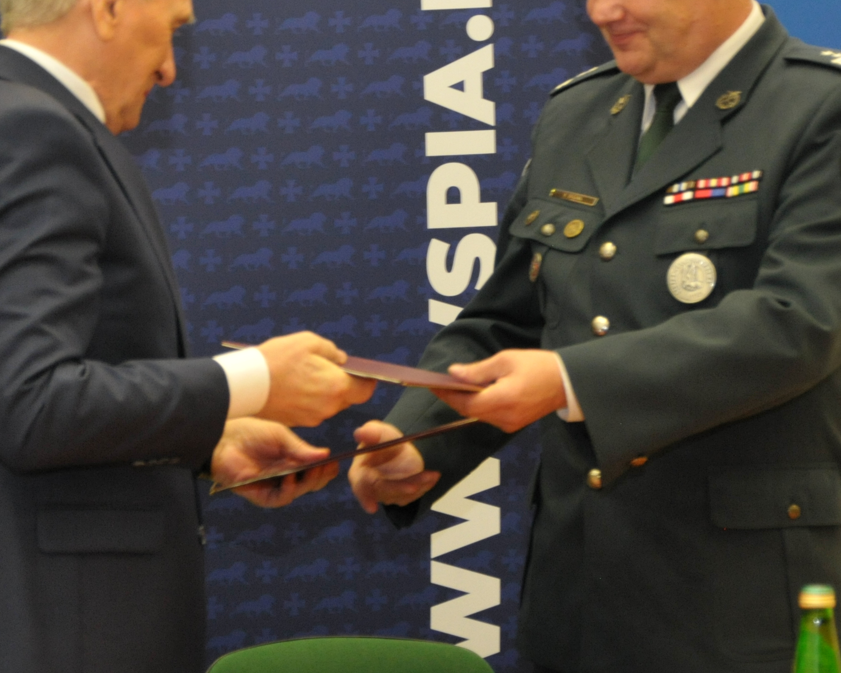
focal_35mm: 120
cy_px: 271
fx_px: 2991
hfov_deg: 15.9
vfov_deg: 12.8
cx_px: 184
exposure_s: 1/60
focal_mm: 35
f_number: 3.2
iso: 800
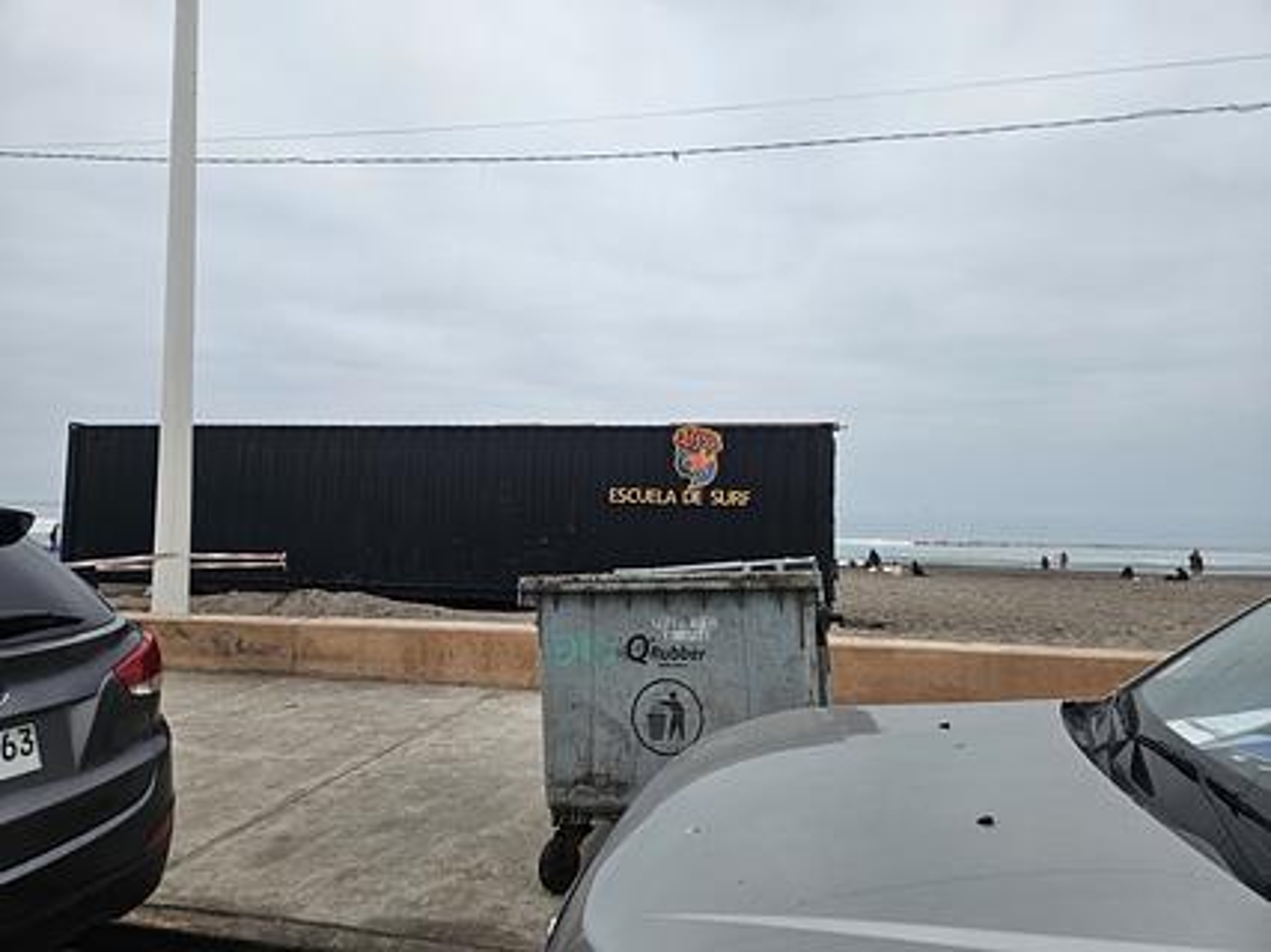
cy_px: 476
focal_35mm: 23
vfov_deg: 58.9
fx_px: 844
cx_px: 636
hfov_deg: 73.9
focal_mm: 5.4
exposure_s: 1/1437
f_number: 1.8
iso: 32
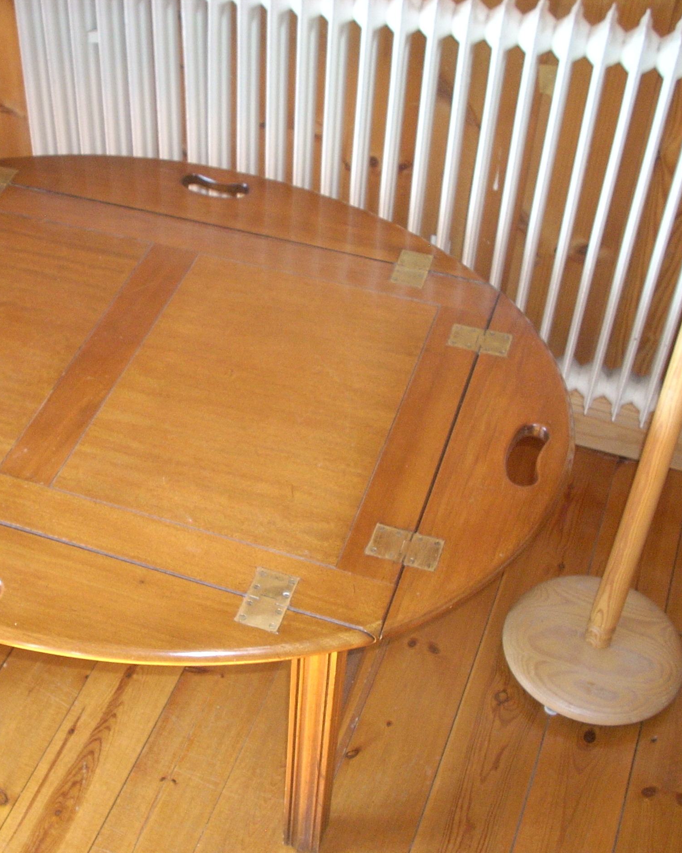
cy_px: 429
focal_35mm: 49
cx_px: 164
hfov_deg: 30.3
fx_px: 1237
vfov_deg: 38.1
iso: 200
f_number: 2.8
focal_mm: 6.2
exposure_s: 1/30
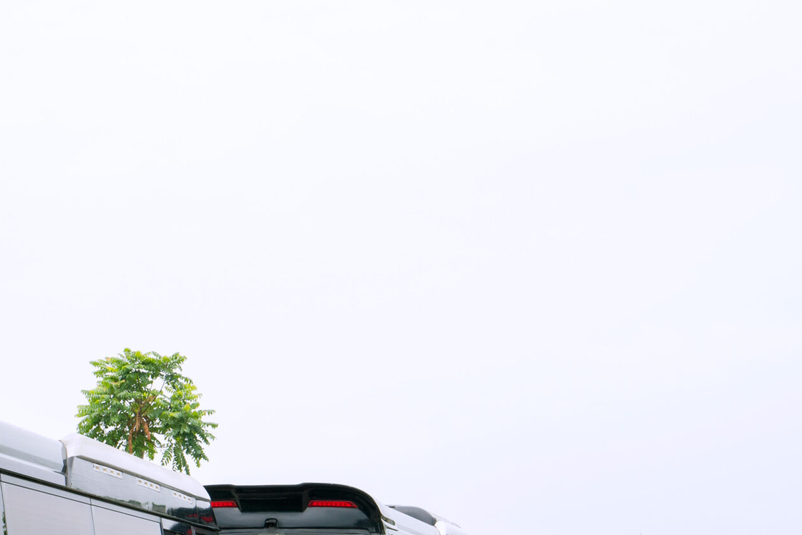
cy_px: 487
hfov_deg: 22.7
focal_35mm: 88
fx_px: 1960
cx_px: 111
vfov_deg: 15.3
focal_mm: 43
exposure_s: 1/160
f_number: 8
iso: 800
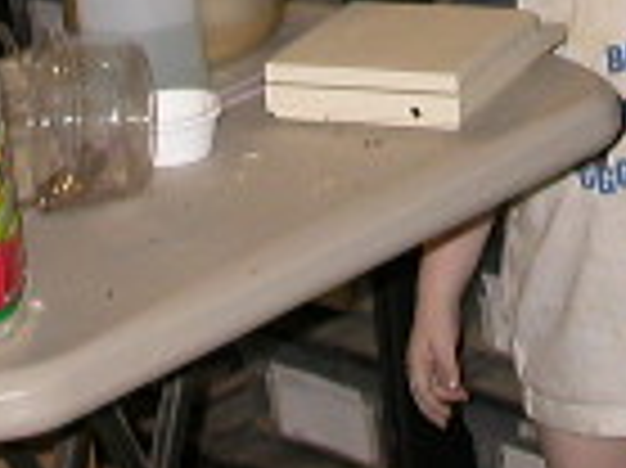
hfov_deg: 11.2
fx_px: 3162
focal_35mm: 175
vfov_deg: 8.3
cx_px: 545
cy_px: -266
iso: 100
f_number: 2.6
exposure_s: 1/60
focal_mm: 7.85
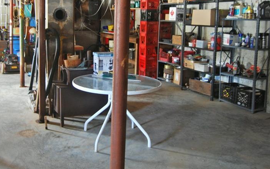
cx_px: 99
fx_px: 294
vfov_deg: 31.7
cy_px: 54
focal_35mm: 40
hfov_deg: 48.7
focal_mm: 18
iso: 400
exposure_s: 1/6
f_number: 3.5
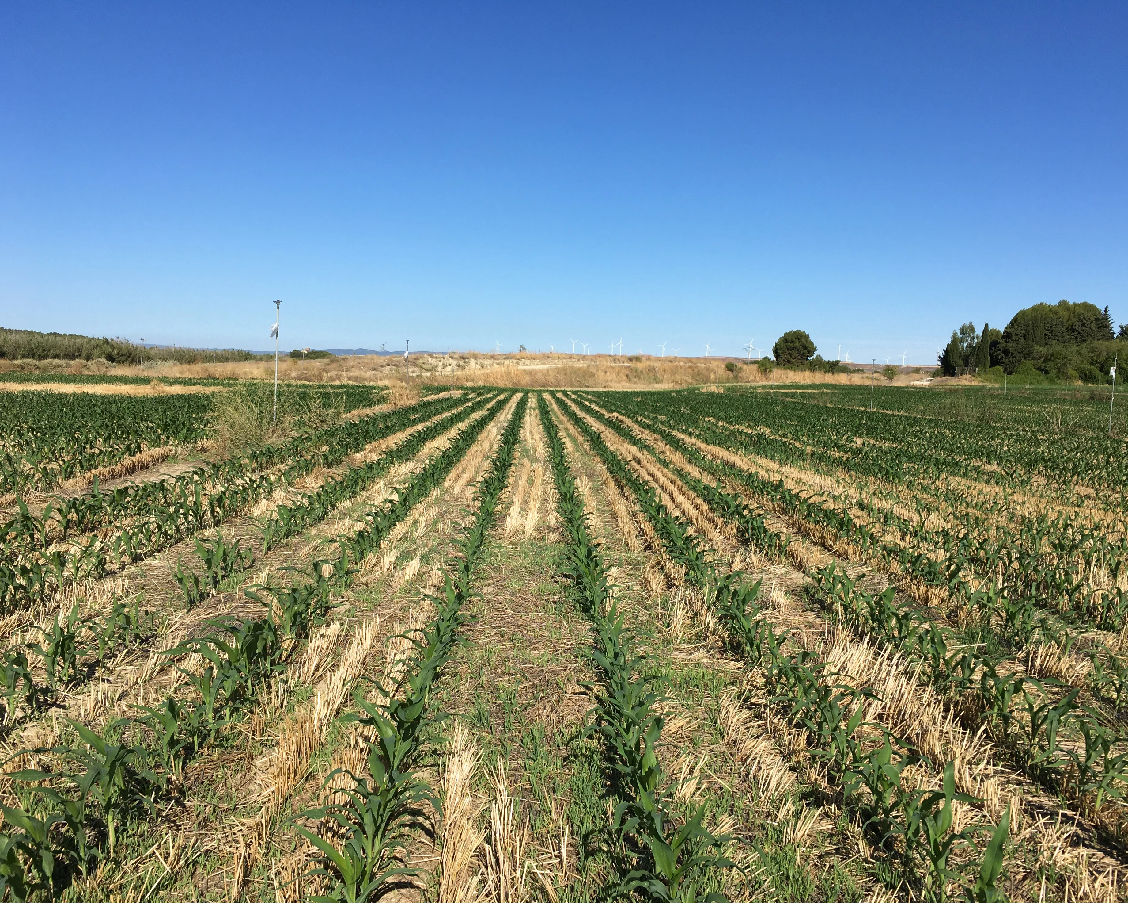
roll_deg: -1.9
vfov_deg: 47.1
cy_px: 459
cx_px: 592
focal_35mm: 31
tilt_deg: -5.3
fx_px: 1035
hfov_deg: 57.2
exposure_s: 1/2198
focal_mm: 4.15
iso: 25
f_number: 2.2
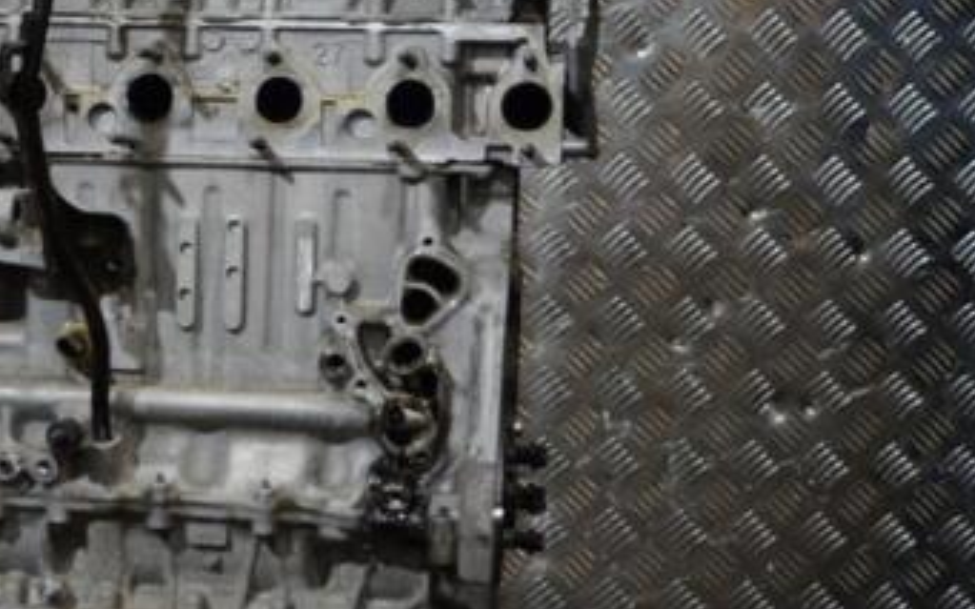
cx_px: 214
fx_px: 2069
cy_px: 277
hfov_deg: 26.1
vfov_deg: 16.7
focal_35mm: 78
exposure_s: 1/30
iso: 640
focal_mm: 29
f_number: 4.5
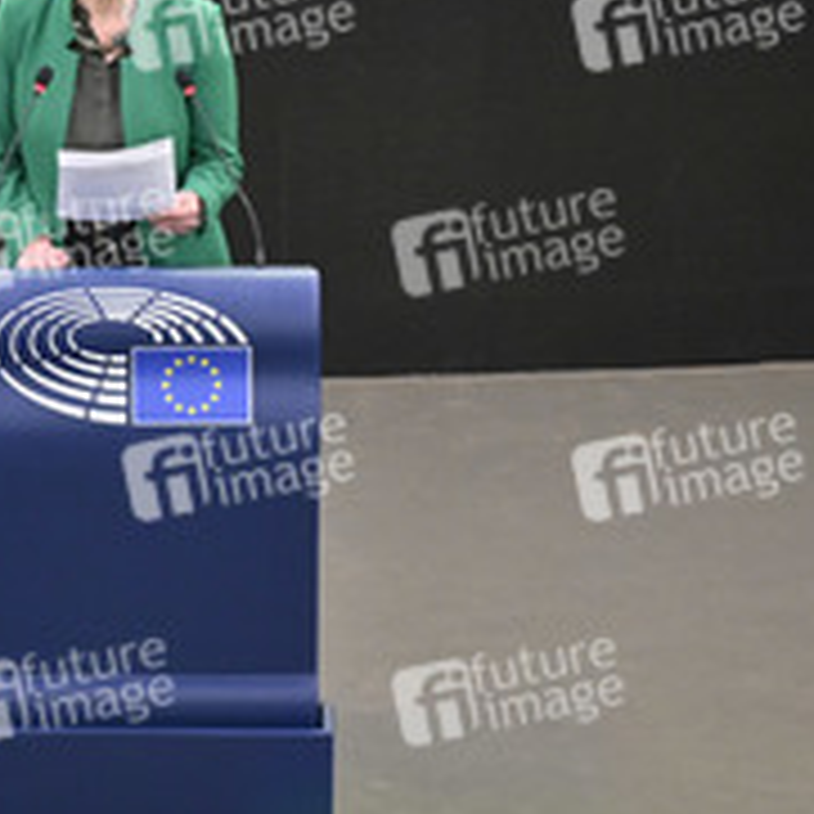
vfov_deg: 4.2
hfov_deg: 4.1
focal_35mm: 422
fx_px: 11227
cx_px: 117
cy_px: 355
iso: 1000
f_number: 2.8
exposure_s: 1/250
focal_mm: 200
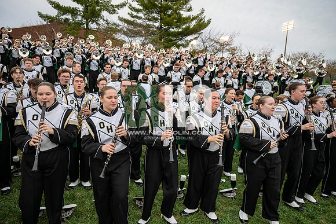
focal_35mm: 24
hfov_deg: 73.7
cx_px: 168
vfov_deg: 53.2
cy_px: 112
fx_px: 224
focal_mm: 24
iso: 640
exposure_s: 1/500
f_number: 2.8
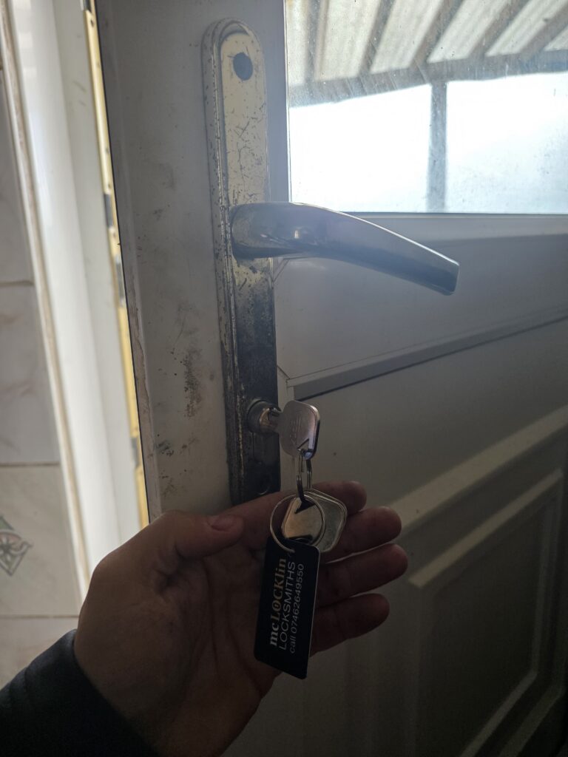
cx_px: 284
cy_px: 378
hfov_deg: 58.9
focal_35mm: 23
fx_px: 503
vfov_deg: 73.9
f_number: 1.7
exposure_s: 1/100
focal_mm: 6.25
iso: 160
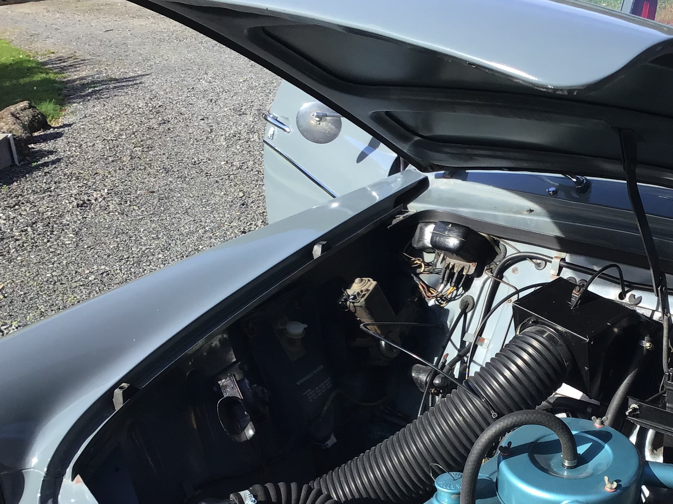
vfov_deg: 26.8
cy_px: 353
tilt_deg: -31.2
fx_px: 1050
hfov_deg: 34.9
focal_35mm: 54
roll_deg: -1.5
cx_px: 488
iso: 25
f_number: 2.4
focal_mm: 3.3
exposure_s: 1/413
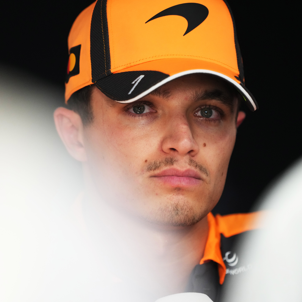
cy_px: 151
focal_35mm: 512
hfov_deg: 3.4
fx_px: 5054
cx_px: 101
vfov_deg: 3.4
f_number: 2.8
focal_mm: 400
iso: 4000
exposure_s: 1/1600
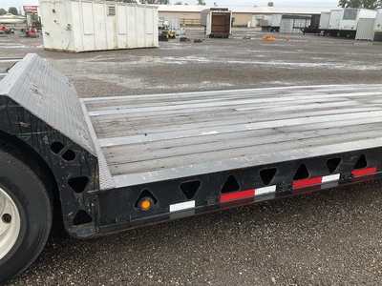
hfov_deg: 61.7
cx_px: 191
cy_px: 143
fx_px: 320
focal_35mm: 29
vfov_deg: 48.2
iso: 25
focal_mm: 3
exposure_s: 1/353
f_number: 1.8
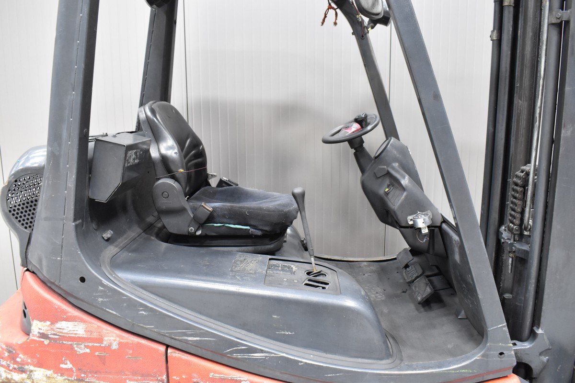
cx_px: 288
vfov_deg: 43.6
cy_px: 192
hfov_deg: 61.9
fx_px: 479
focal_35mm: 30
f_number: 5
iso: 1600
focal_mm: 20
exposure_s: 1/10
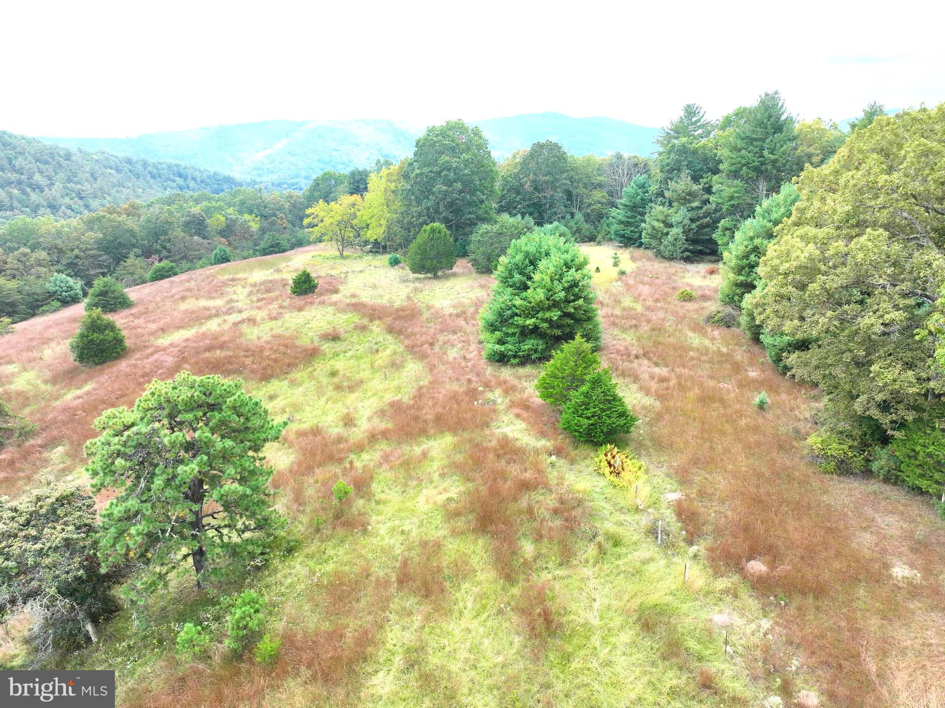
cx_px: 472
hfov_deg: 71.6
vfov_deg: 56.8
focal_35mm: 24
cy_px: 354
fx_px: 655
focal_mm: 12.29
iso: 400
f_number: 2.8
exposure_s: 1/400
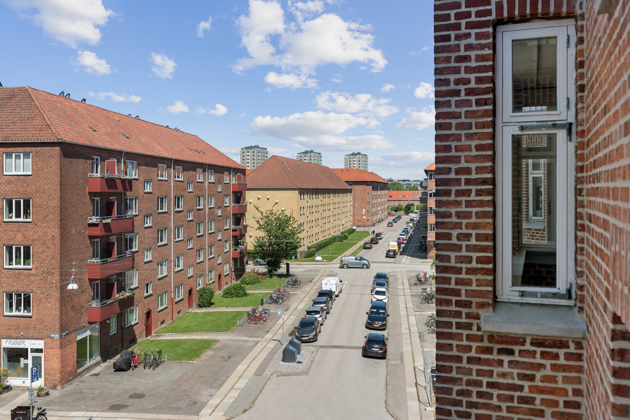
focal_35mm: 35
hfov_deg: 54.4
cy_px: 210
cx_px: 315
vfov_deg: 37.9
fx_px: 612
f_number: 8
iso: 200
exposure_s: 1/750
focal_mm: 35
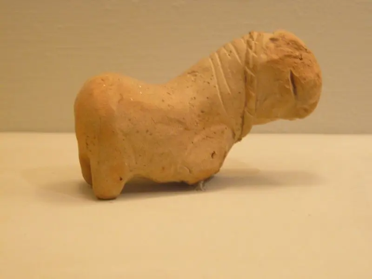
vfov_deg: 15.9
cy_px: 140
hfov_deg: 21.1
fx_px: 999
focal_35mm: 93
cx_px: 186
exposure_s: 1/5
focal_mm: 15.5
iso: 200
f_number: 3.2
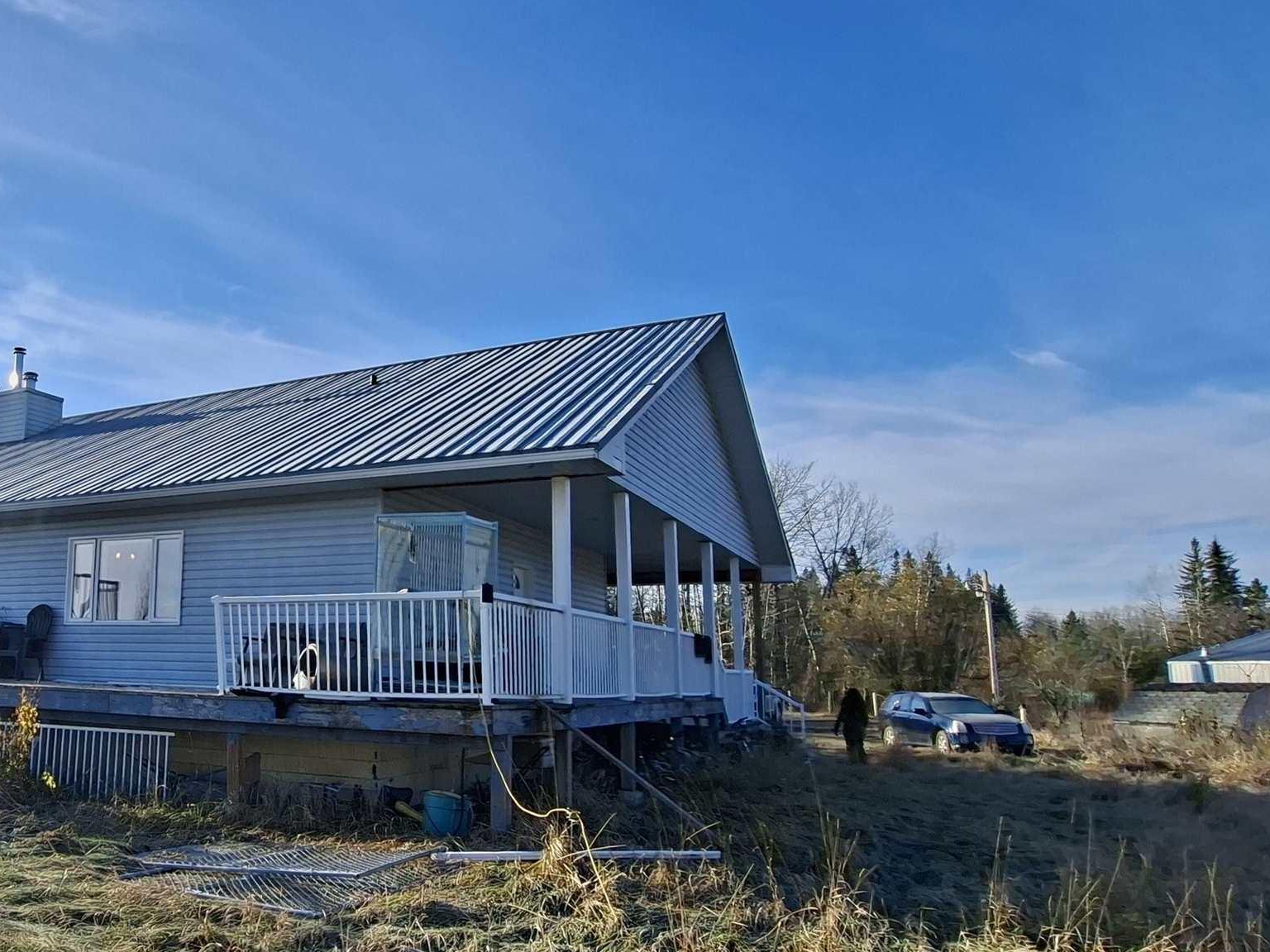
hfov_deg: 62.2
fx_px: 954
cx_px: 273
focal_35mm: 26
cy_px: 502
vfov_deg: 53.0
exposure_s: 1/1672
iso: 40
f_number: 2.2
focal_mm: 1.74
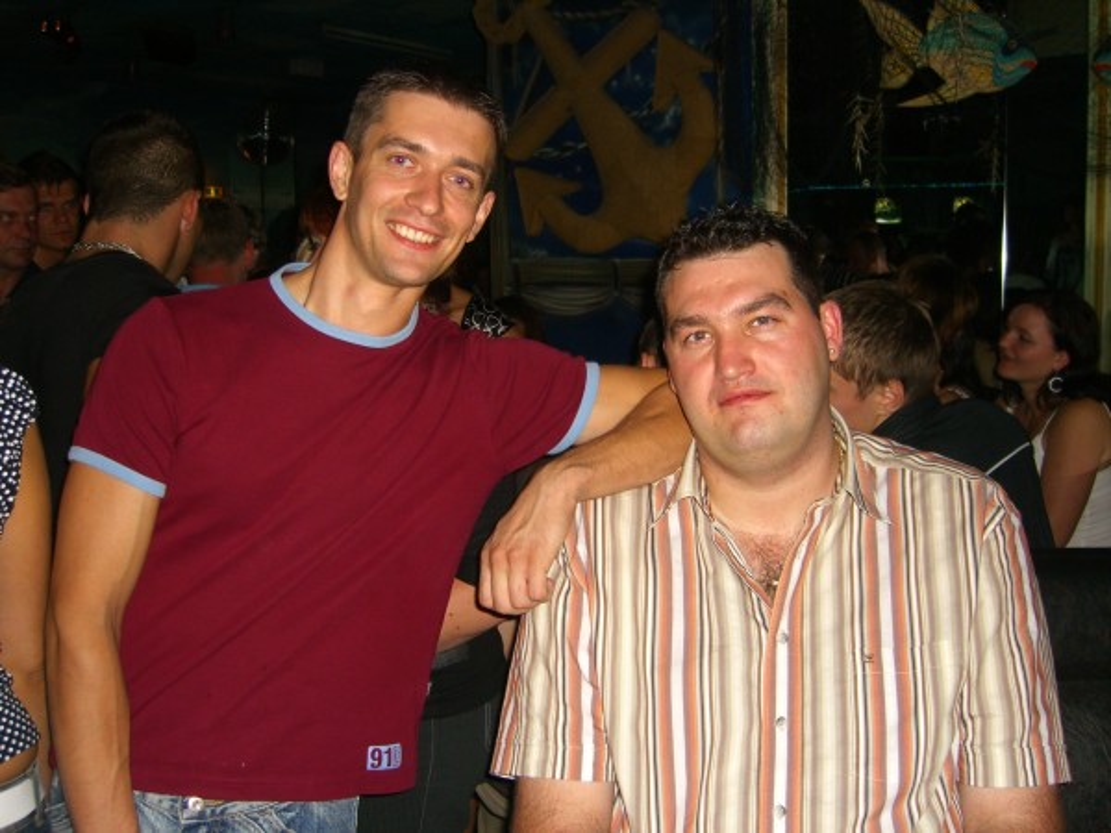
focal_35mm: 38
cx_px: 556
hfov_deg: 49.0
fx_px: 1220
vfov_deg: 37.7
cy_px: 416
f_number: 2.8
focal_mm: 7.9
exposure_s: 1/60
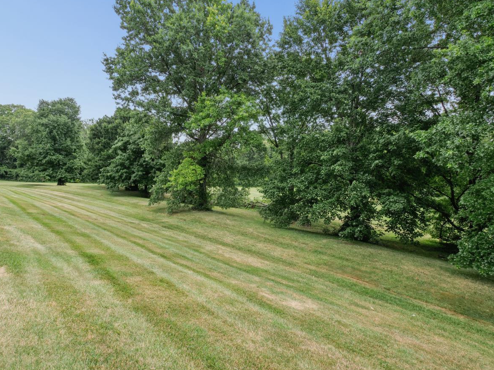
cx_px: 226
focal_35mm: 18
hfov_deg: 87.6
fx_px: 257
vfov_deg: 71.4
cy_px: 165
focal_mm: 7
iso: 200
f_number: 9
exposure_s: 1/80
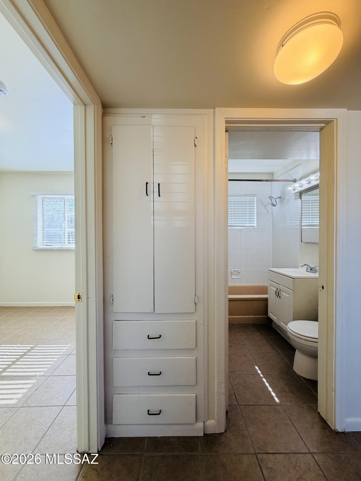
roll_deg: -0.8
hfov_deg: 85.7
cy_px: 240
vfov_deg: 102.1
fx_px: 195
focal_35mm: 14
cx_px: 180
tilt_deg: -1.6
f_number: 2.2
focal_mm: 2.22
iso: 80
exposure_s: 1/120
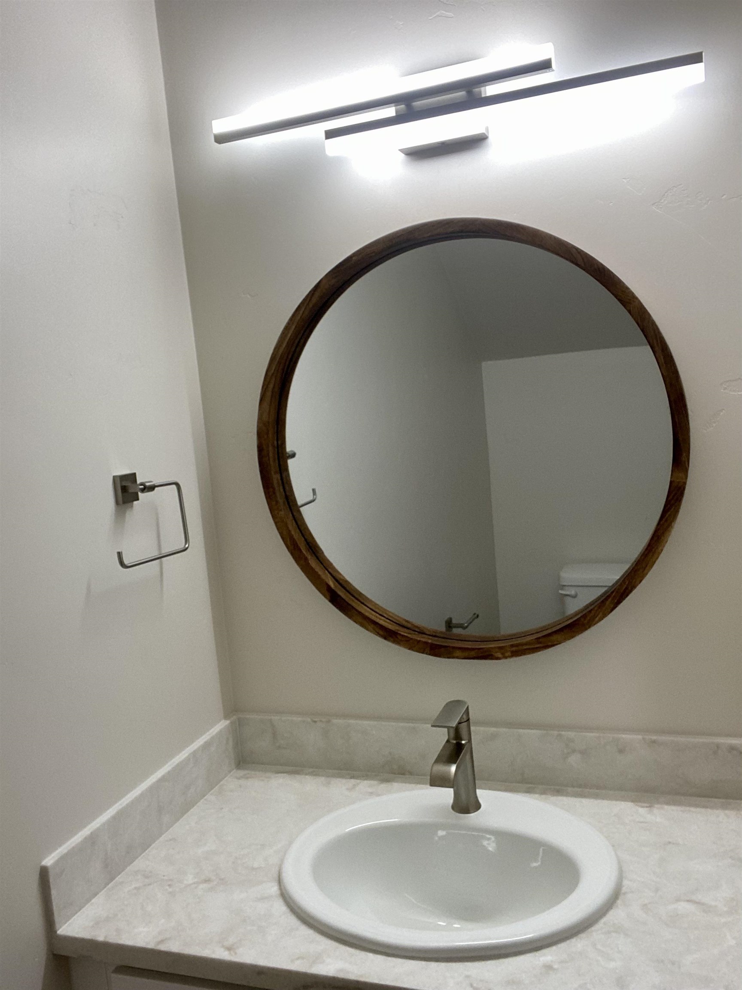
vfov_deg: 60.0
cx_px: 371
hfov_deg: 46.8
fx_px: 857
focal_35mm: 30
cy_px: 495
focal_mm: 2.71
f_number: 2.2
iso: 100
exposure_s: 1/59
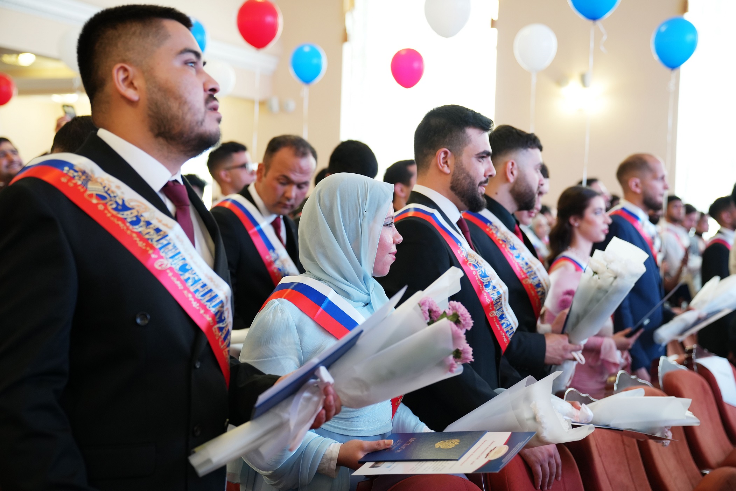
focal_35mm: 49
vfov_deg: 27.5
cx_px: 368
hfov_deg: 40.3
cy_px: 246
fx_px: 1002
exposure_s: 1/50
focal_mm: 49
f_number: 2.8
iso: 1000
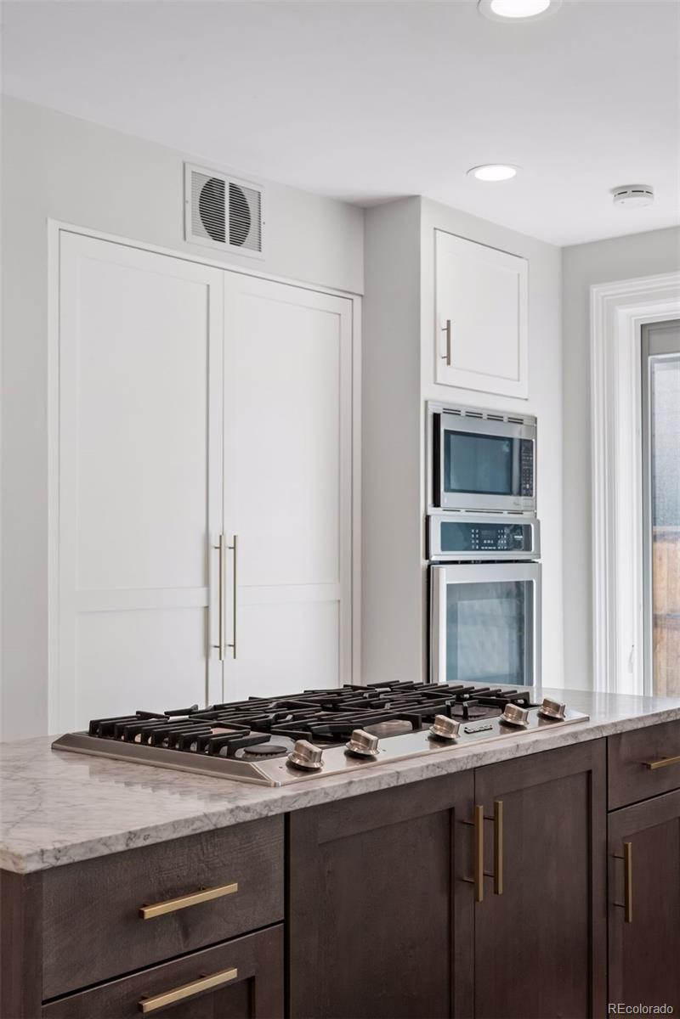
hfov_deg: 32.6
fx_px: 1162
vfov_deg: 47.4
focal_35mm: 41
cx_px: 340
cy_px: 510
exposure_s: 1/30
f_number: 9
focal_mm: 41
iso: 400
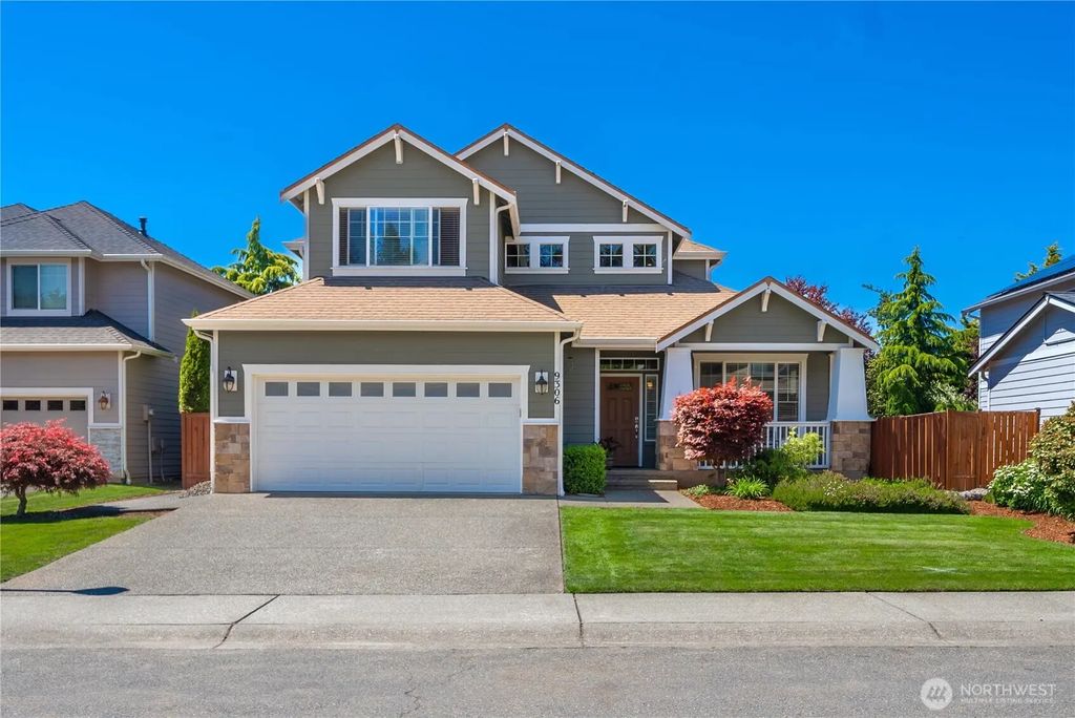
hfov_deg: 81.2
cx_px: 538
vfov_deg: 59.6
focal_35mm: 21
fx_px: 627
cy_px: 359
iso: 80
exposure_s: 1/125
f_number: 7.1
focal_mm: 21
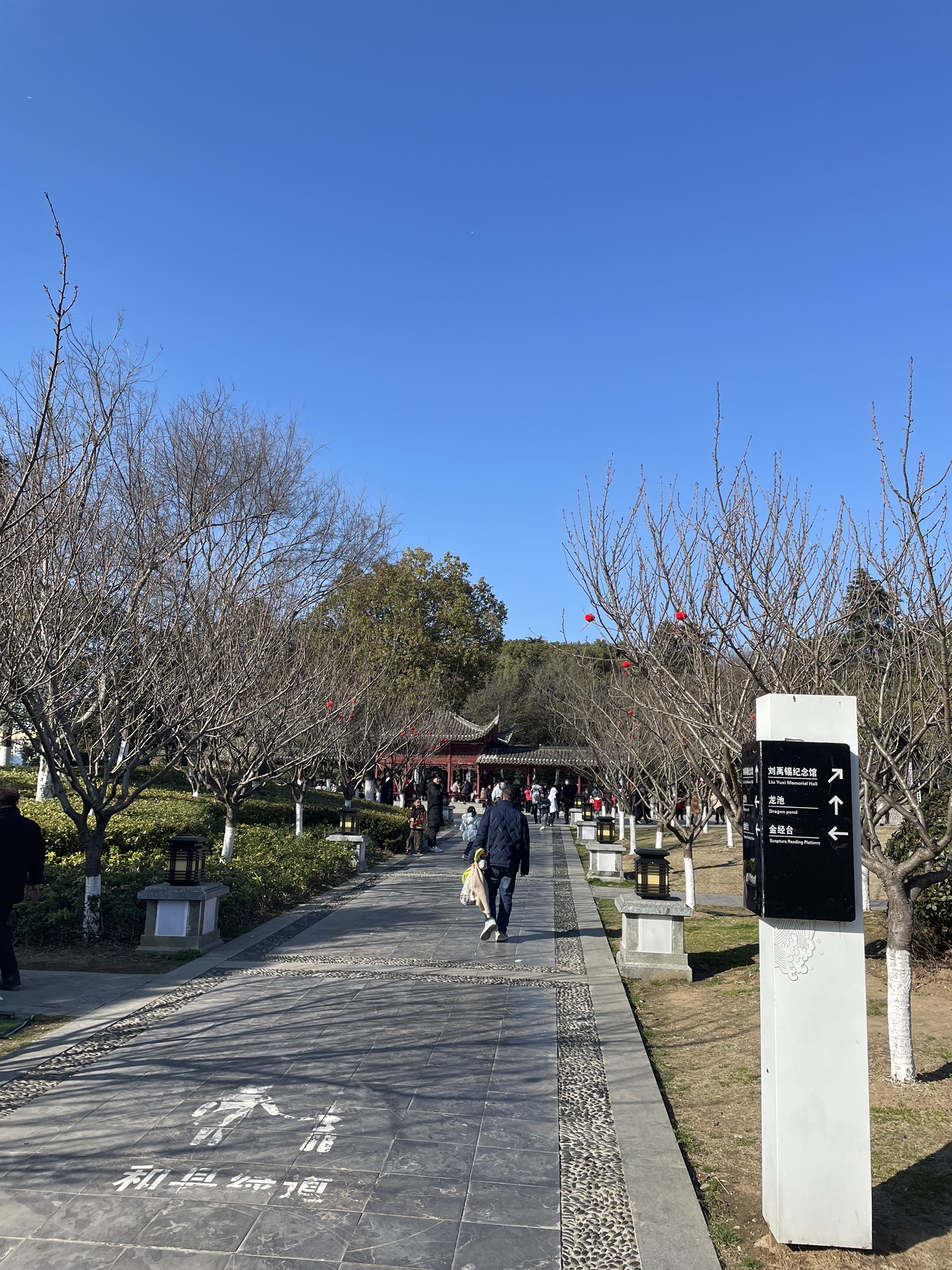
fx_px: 953
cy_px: 635
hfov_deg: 53.1
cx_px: 476
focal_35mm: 26
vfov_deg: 67.3
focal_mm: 4.2
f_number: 1.6
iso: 32
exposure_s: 1/2618
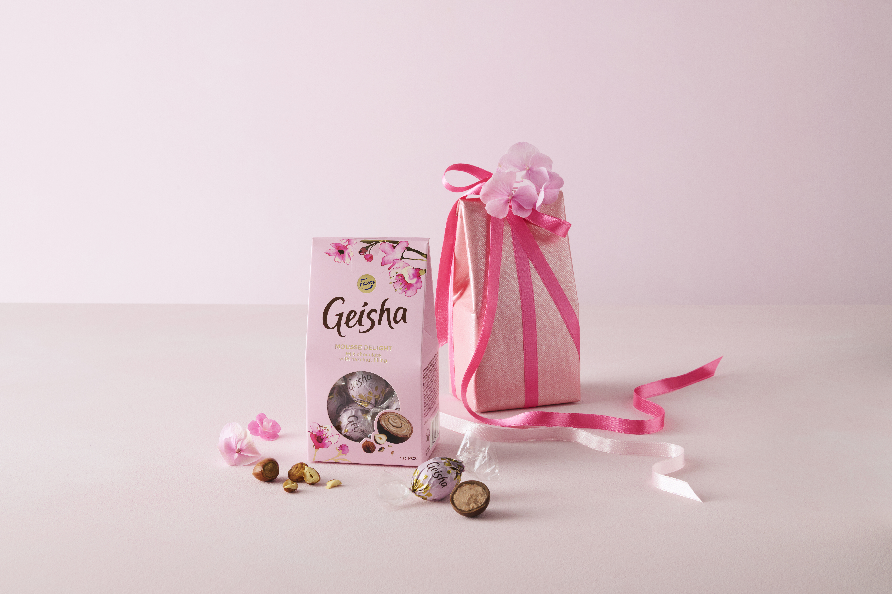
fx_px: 2106
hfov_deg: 23.9
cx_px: 446
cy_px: 297
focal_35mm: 85
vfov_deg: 16.1
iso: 160
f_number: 16
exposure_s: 1/100
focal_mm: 85
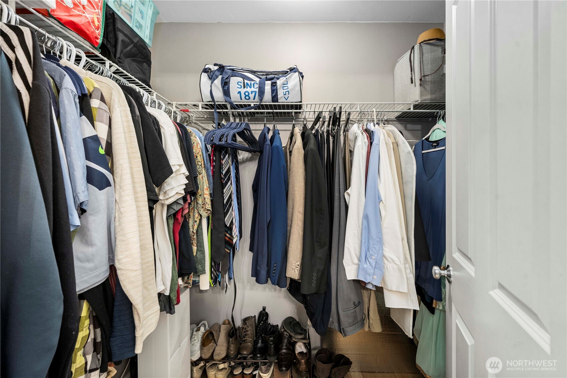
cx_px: 284
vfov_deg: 81.2
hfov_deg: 104.3
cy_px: 189
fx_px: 220
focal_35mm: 14
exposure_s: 1/8
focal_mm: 14
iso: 1000
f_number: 6.7
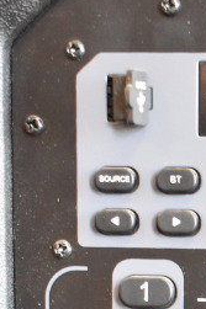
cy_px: 439
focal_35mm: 148
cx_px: 332
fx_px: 1270
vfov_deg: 13.2
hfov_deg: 9.0
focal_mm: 27
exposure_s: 1/40
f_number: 4
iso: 5600
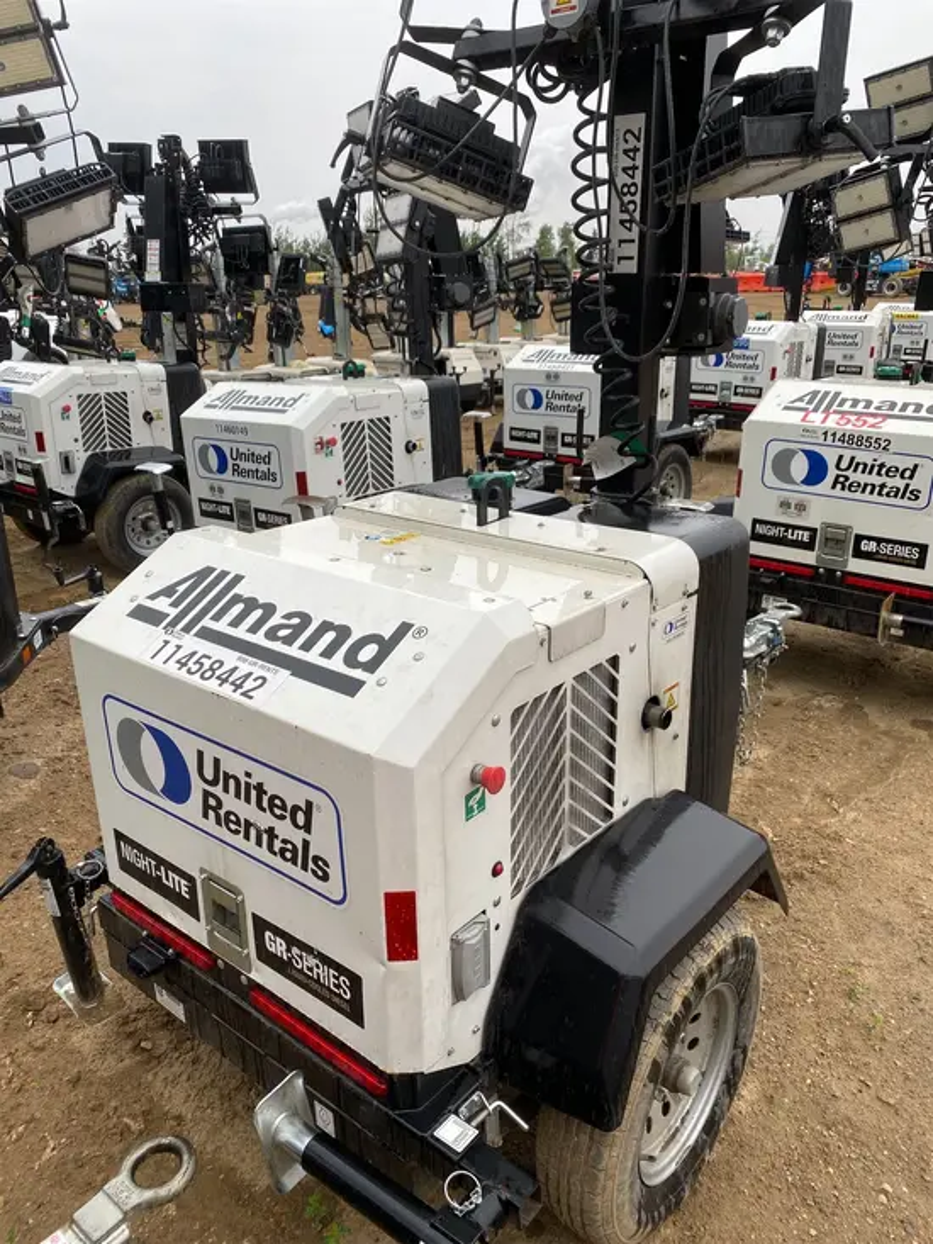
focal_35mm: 26
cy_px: 622
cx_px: 466
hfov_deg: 53.1
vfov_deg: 67.3
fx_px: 934
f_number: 1.8
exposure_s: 1/418
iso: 32
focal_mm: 4.25
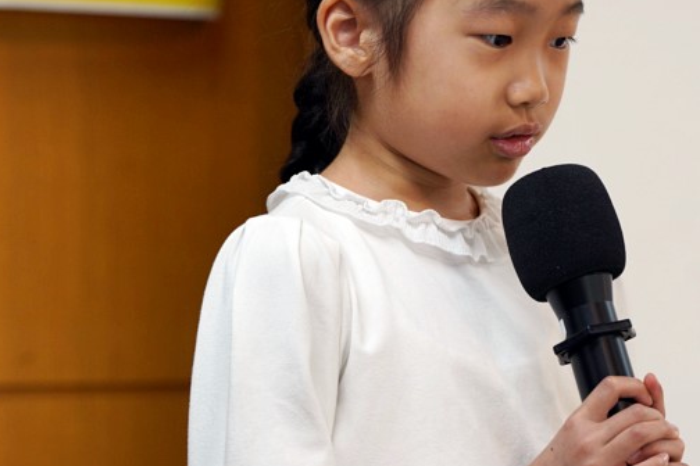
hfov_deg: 8.2
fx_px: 4900
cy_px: 171
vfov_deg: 5.5
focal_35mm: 252
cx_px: 494
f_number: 4
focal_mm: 141
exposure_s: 1/160
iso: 640
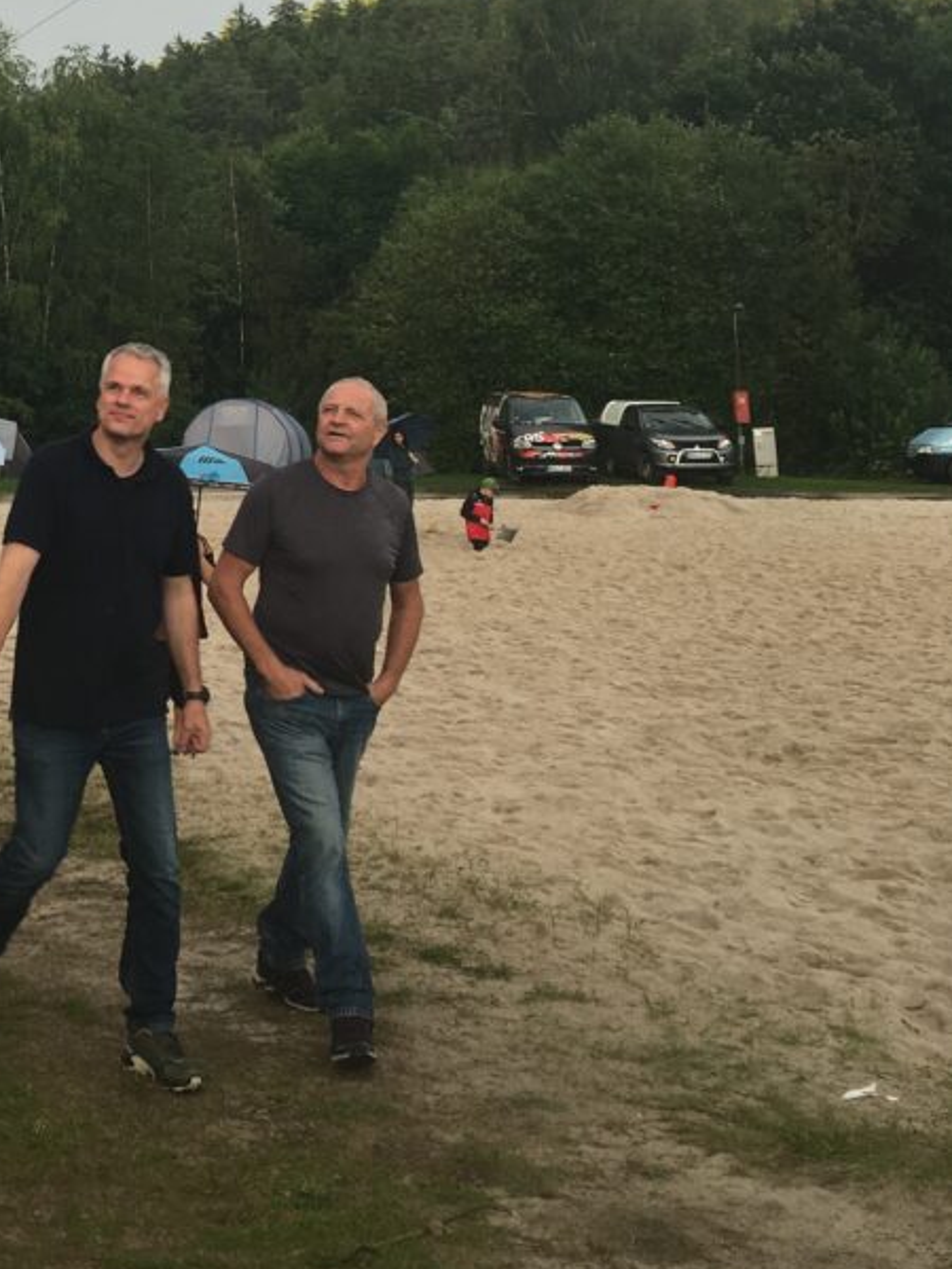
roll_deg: +0.1
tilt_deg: +1.1
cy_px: 195
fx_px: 2127
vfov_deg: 32.0
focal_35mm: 58
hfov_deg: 24.1
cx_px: 4
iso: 25
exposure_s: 1/129
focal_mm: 4.15
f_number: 2.2
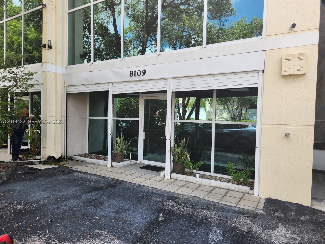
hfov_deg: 73.9
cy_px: 122
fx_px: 216
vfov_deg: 58.9
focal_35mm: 23
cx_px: 162
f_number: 1.8
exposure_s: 1/485
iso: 20
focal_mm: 5.4
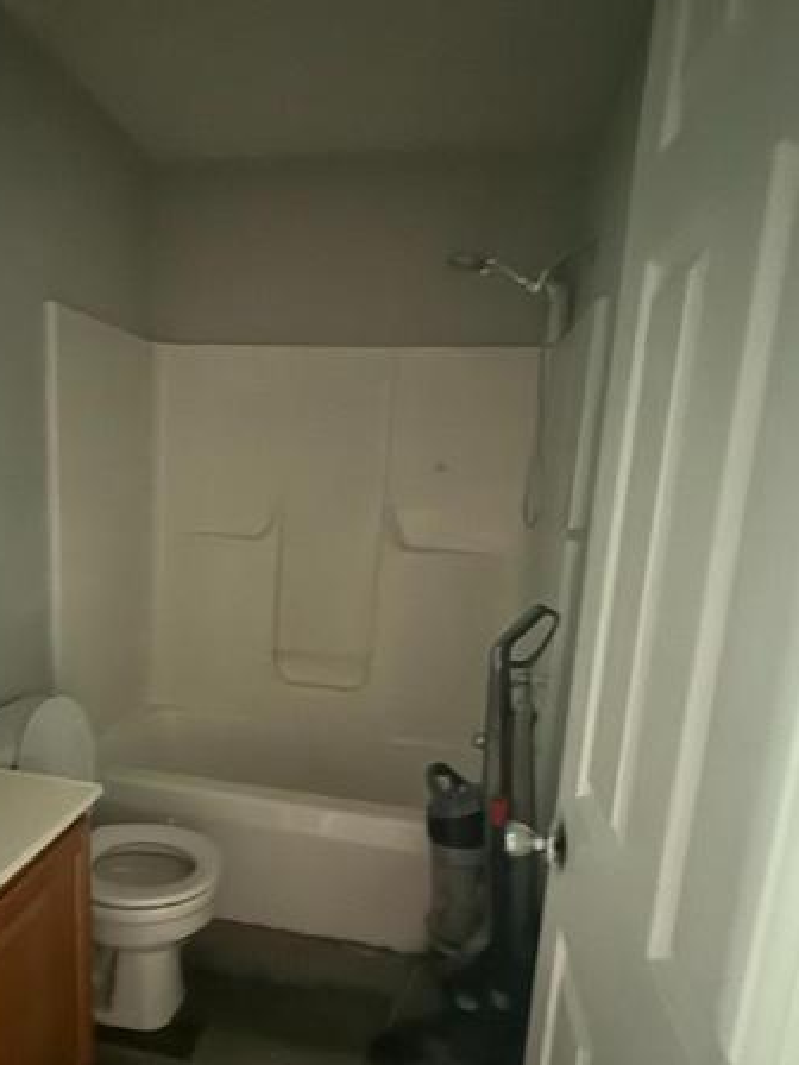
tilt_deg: -11.6
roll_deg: -4.2
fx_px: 739
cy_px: 609
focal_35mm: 24
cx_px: 271
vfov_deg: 71.2
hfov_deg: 55.7
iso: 1600
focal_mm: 2.22
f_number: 2.2
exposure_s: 1/8
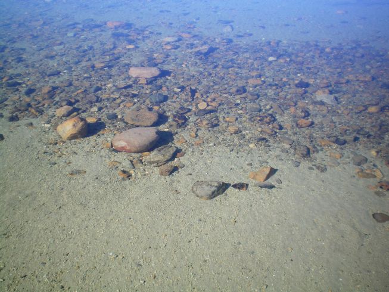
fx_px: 427
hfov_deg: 49.0
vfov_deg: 37.7
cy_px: 146
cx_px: 194
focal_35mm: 38
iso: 64
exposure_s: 1/320
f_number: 3.1
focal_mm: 6.3
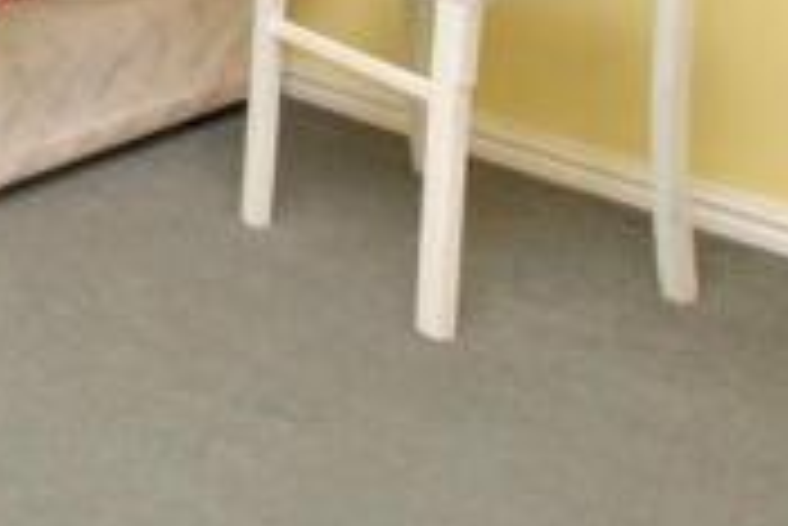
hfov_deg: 27.4
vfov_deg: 20.0
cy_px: -321
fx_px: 1227
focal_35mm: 56
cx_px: -322
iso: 640
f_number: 6.3
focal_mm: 10
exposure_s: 1/60
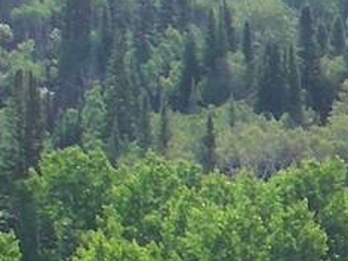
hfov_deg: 7.0
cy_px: 457
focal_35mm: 259
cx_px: 983
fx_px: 2602
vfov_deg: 5.6
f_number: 6.6
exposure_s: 1/80
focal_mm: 6.3
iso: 64
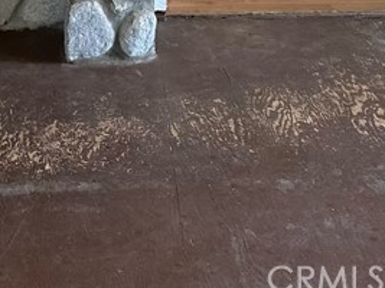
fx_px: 1023
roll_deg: +0.2
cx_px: 182
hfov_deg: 21.3
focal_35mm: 92
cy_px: -253
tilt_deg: -0.1
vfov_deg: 14.0
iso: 200
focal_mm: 6.86
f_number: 1.78
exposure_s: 1/121
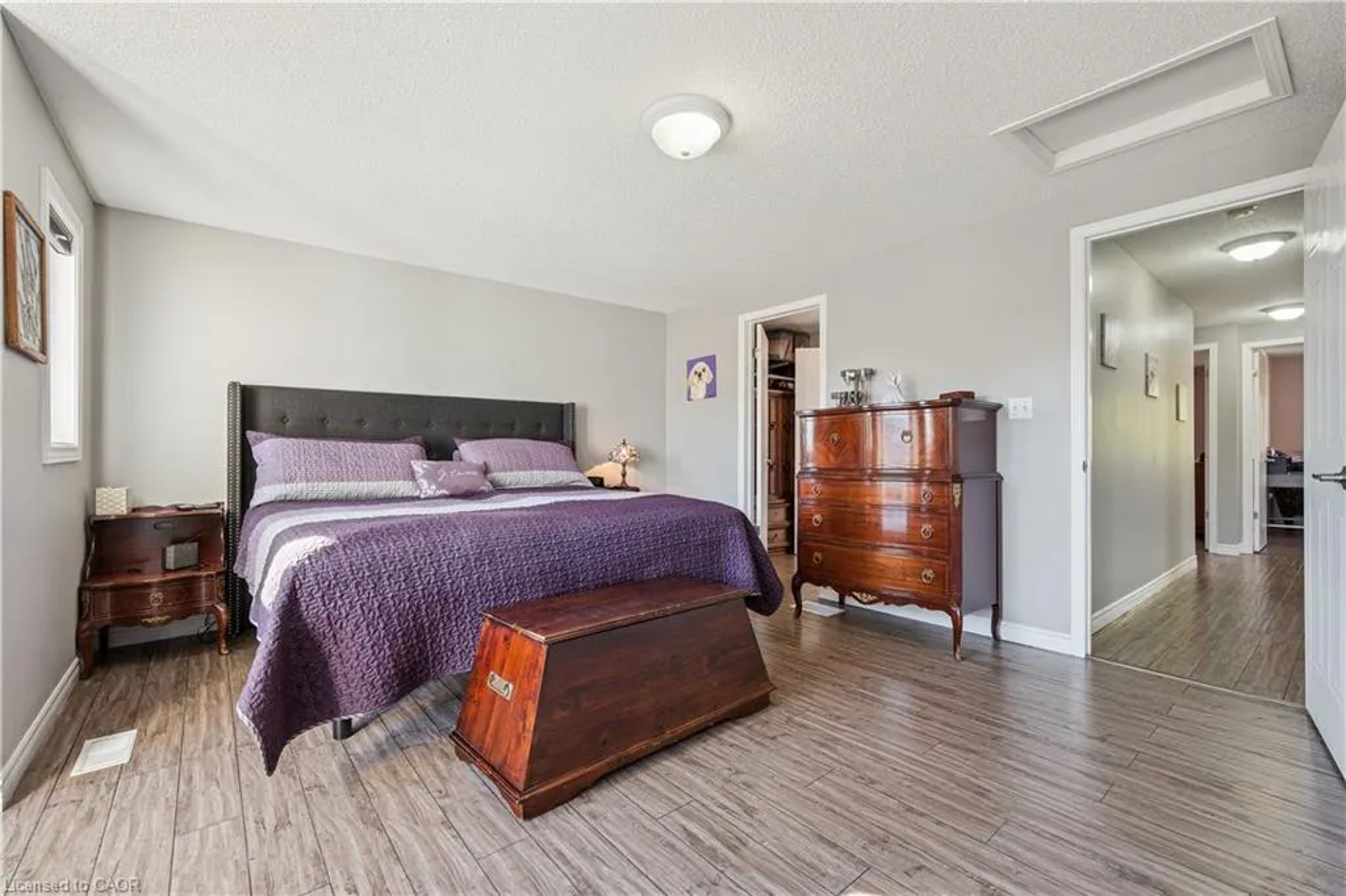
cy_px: 448
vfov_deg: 77.3
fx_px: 561
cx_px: 673
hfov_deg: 100.4
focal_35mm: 15
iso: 200
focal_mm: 15
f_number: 8
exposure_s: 1/8
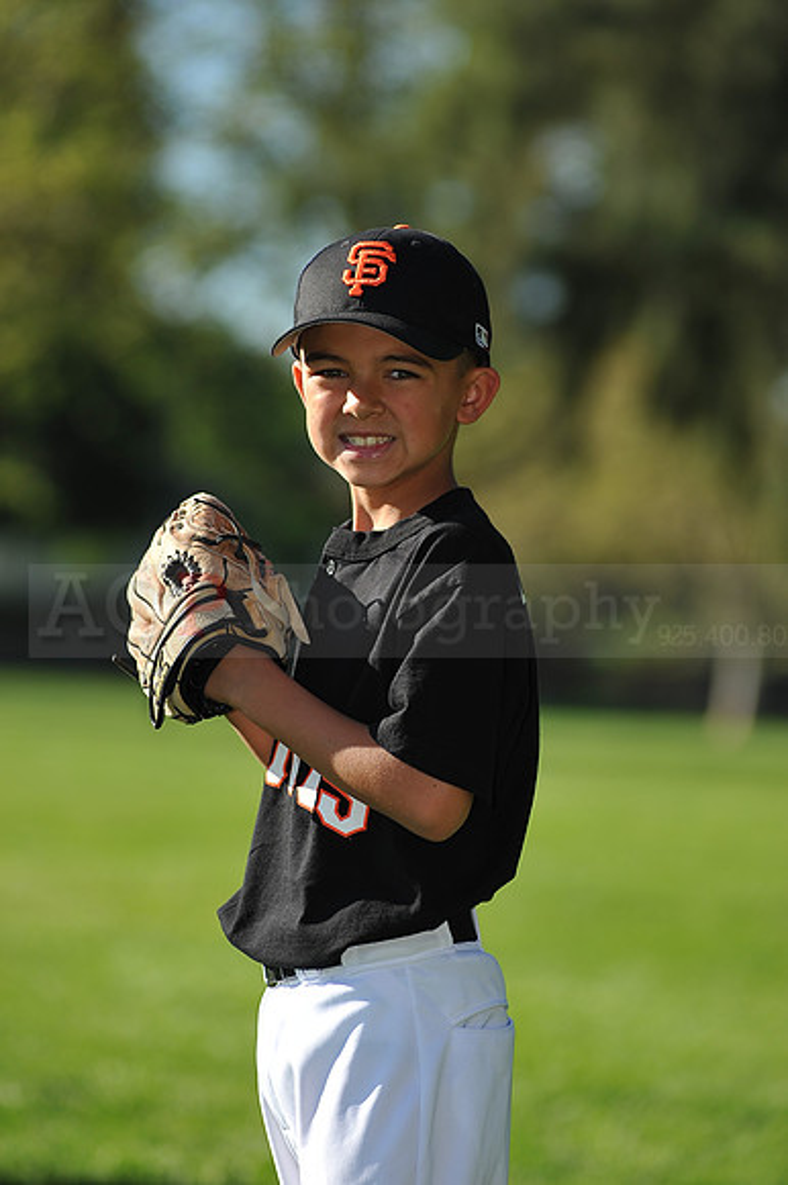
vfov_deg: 11.4
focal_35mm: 180
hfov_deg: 7.6
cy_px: 592
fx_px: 5917
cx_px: 394
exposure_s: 1/1250
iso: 200
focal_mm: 180
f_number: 4.5
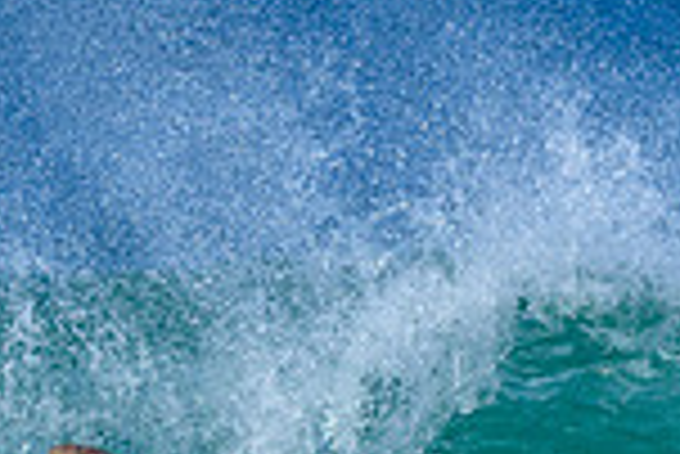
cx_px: 243
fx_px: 65871
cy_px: 843
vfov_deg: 0.4
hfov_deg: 0.6
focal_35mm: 3484
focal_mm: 800
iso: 320
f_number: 6.3
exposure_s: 1/2000
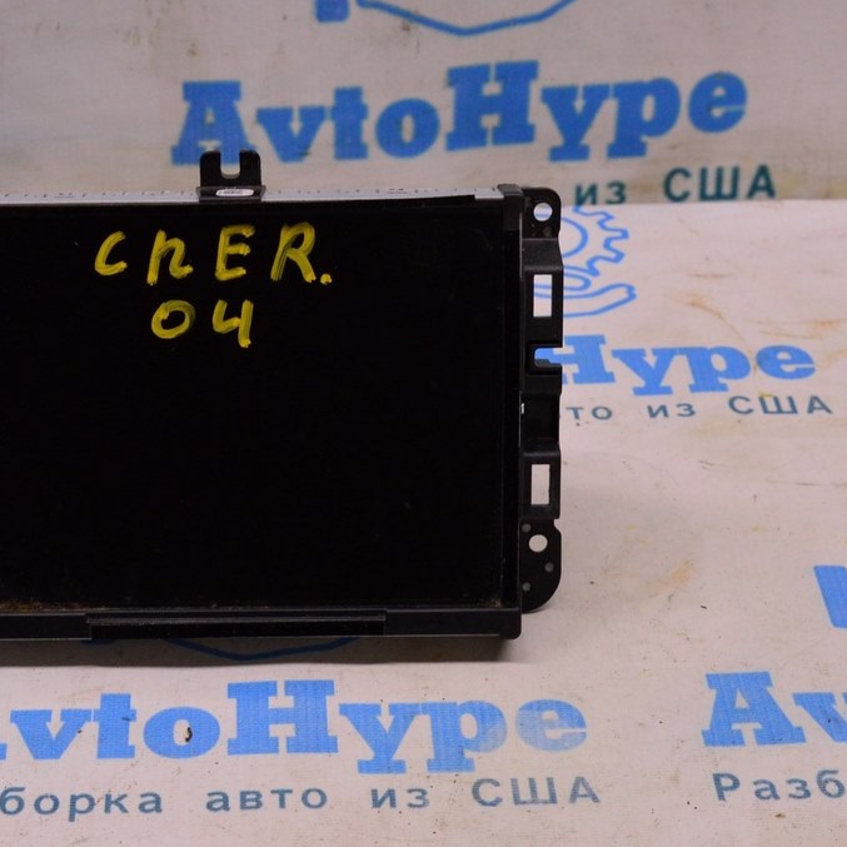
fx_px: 2398
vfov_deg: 20.0
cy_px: 424
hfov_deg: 19.9
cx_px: 240
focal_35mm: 87
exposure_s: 1/125
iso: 1600
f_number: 8
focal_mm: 45
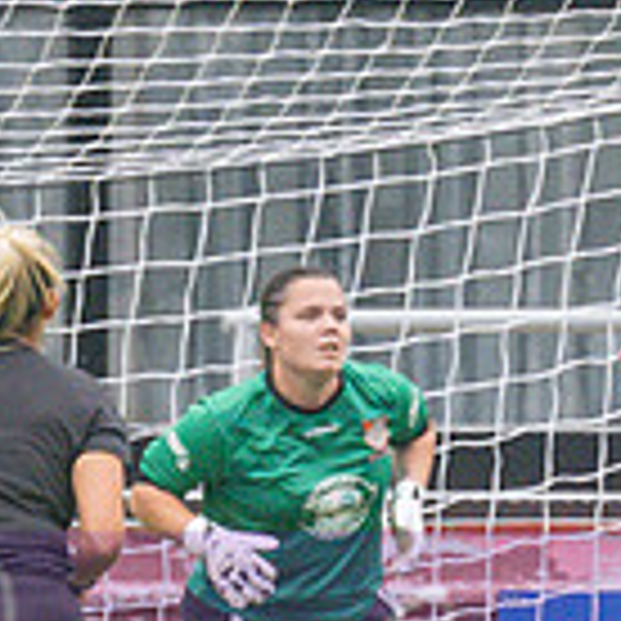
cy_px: 11
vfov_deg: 0.6
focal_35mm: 2785
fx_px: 56526
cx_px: 808
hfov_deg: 0.6
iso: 900
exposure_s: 1/1000
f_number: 4
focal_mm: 300
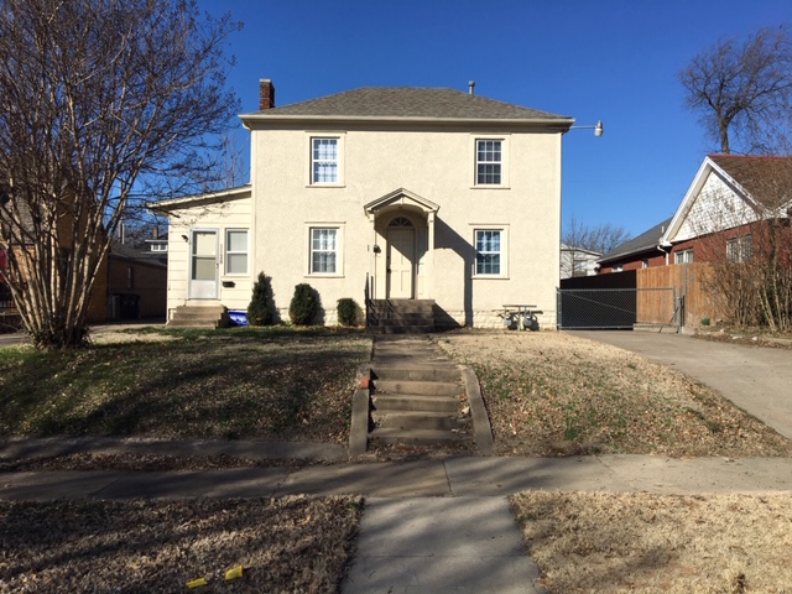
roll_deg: -0.8
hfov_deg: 61.7
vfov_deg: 48.2
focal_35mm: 29
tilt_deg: +1.8
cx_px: 396
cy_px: 297
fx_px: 664
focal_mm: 4.15
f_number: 2.2
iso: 25
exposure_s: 1/3205
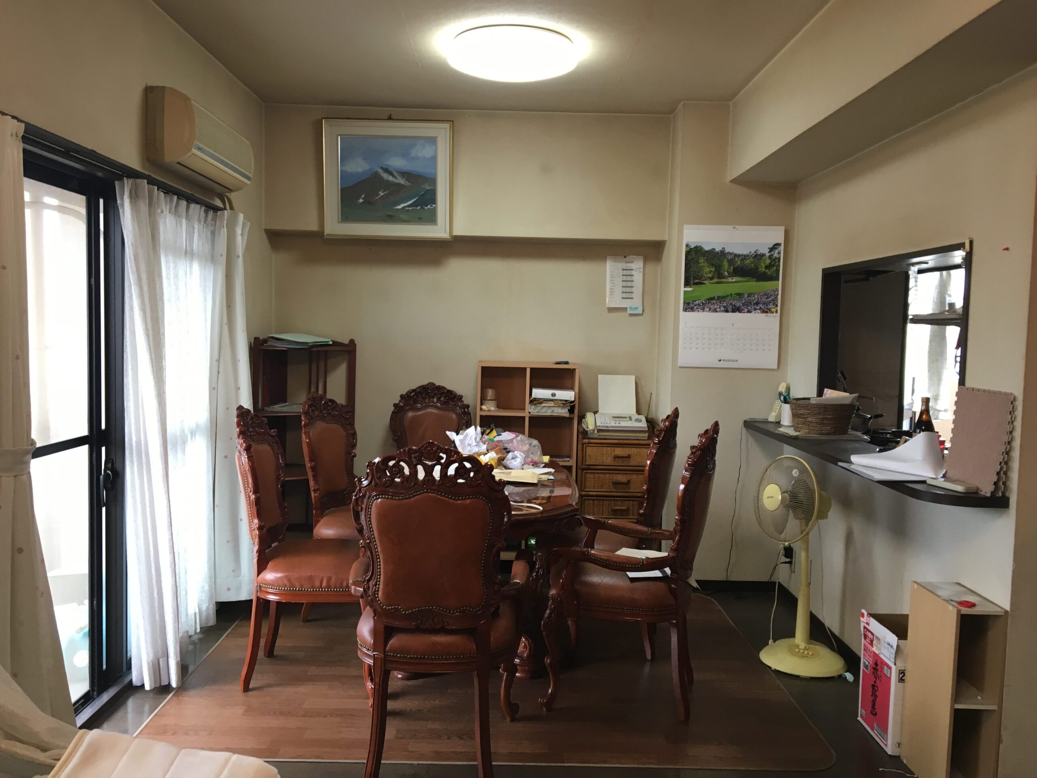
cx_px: 518
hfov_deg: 61.7
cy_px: 389
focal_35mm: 29
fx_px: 869
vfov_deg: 48.2
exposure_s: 1/30
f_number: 2.2
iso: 64
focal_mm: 4.15
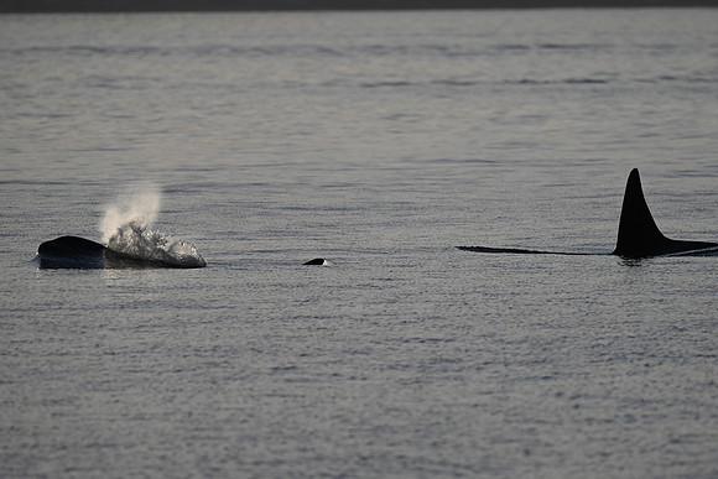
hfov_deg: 3.4
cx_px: 359
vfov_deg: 2.3
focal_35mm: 600
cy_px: 240
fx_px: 11969
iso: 100
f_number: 6.3
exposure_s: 1/1600
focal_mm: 600
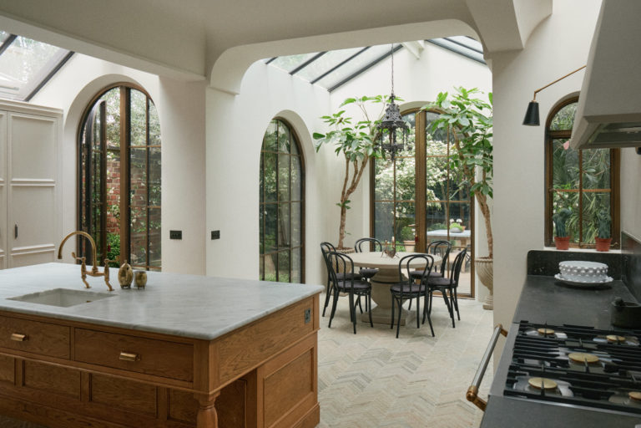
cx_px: 320
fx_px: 516
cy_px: 214
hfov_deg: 63.7
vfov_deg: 45.0
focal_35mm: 29
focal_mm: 19.4
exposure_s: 1/500
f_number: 5.6
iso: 1600
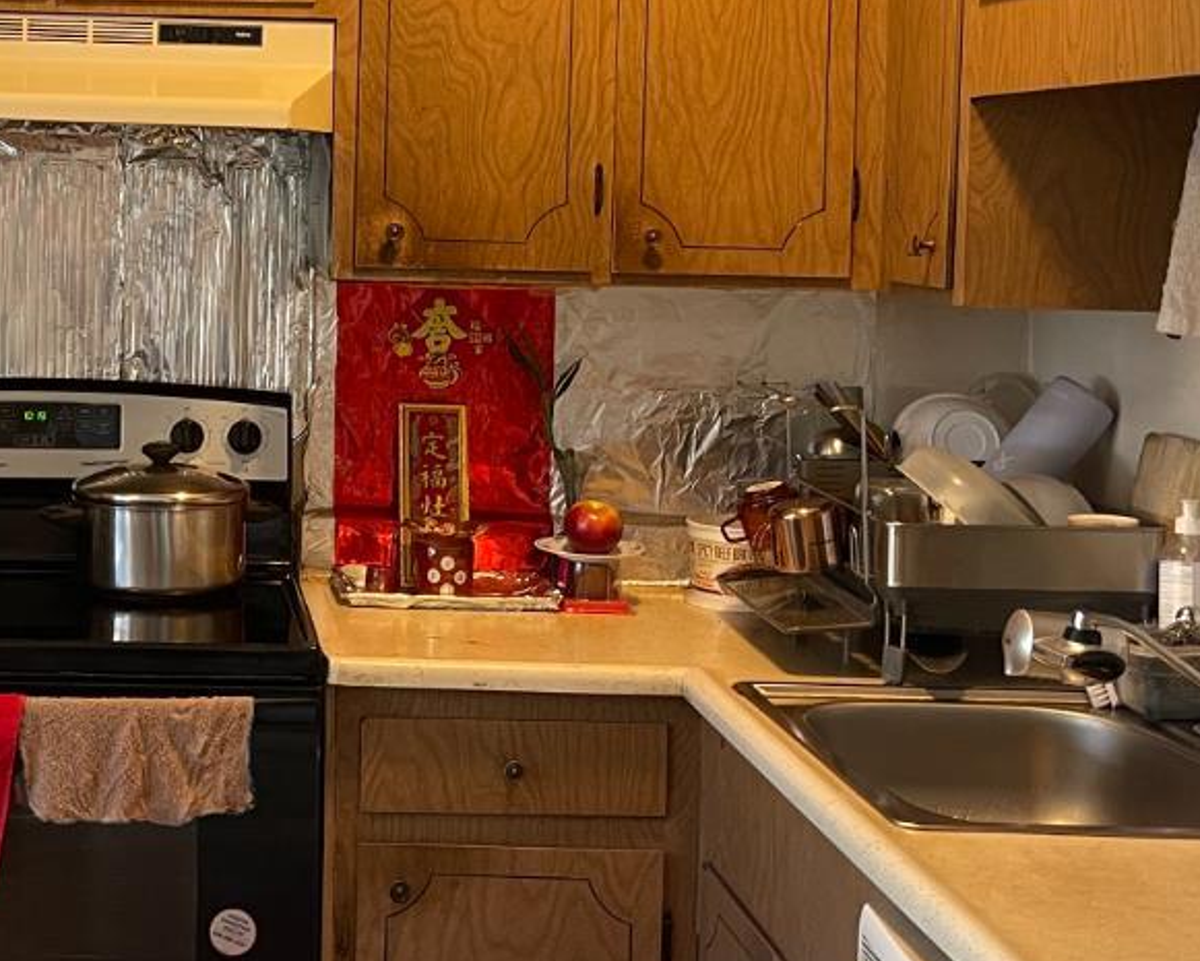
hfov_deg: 28.9
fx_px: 2238
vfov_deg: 24.0
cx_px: 138
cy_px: 261
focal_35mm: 63
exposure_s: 1/60
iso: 160
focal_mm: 5.1
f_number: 1.6
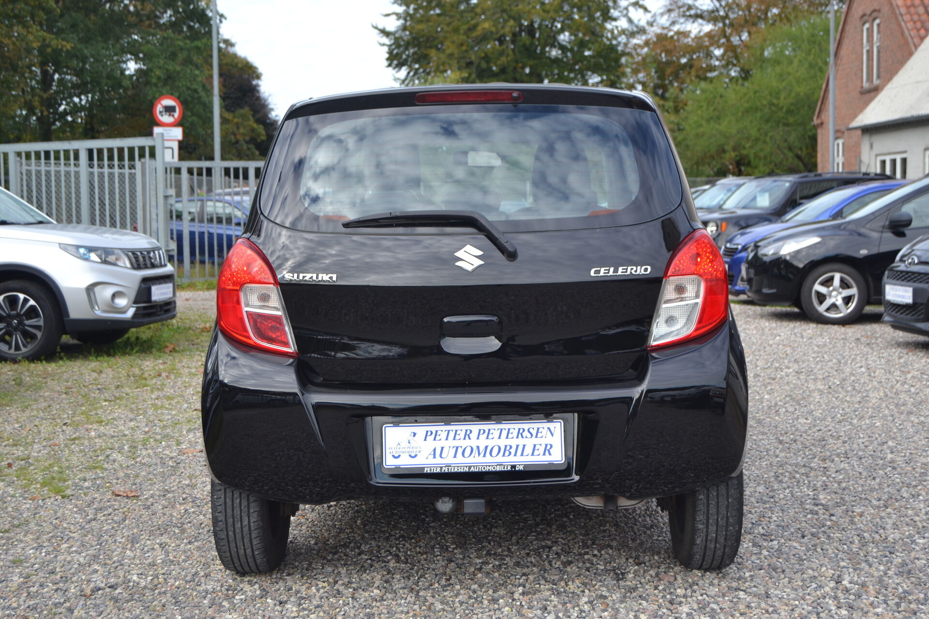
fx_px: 1239
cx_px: 464
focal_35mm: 48
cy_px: 310
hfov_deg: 41.1
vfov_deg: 28.1
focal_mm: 32
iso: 100
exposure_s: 1/125
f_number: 5.6
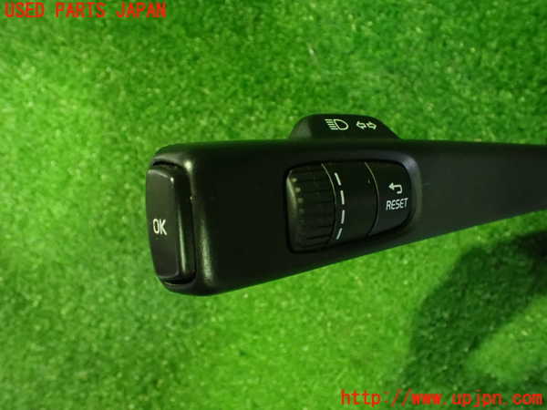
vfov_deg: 46.8
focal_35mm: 30
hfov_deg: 60.0
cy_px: 205
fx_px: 474
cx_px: 274
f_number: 2.3
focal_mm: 5.4
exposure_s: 1/30
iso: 1250
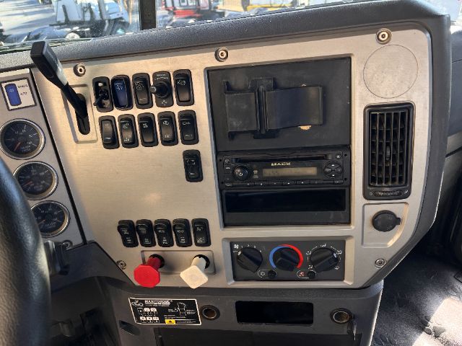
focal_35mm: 26
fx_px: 347
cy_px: 173
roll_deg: +3.8
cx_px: 231
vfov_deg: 53.1
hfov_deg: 67.3
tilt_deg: -30.9
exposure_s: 1/350
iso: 50
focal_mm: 5.1
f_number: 1.6
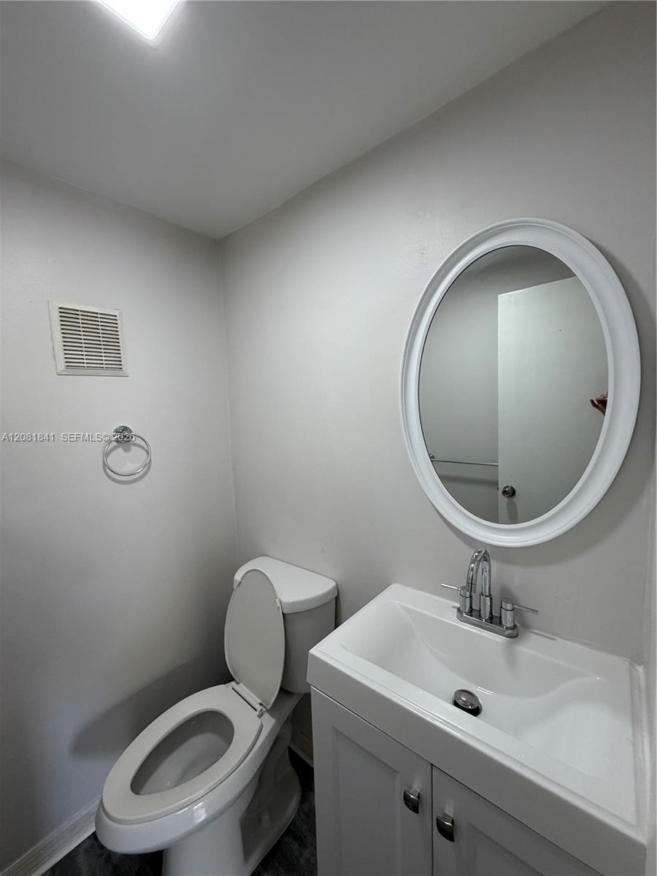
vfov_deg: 102.1
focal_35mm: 14
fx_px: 354
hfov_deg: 85.7
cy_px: 438
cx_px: 328
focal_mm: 2.22
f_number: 2.2
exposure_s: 1/120
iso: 200
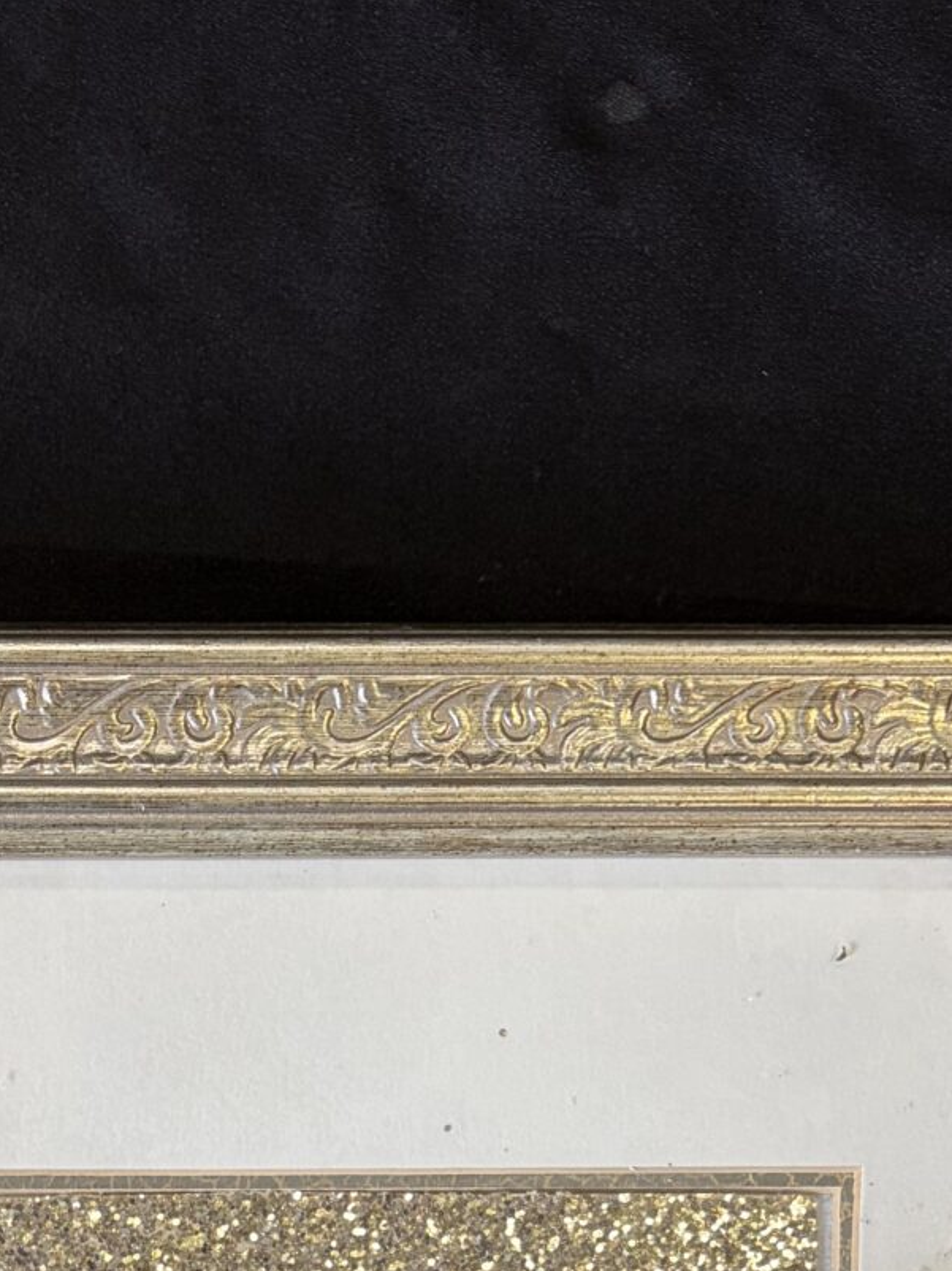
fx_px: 3045
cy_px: 1582
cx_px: -6
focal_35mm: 83
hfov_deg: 17.4
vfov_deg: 21.6
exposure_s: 1/120
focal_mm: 5.96
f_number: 1.6
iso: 100
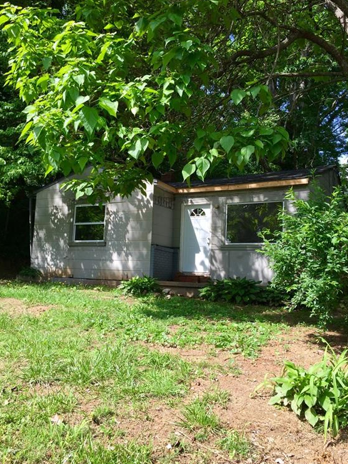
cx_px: 174
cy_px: 232
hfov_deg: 46.8
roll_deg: -2.4
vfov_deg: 59.9
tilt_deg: +6.8
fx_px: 402
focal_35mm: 30
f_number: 2.2
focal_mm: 4.15
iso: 32
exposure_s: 1/628
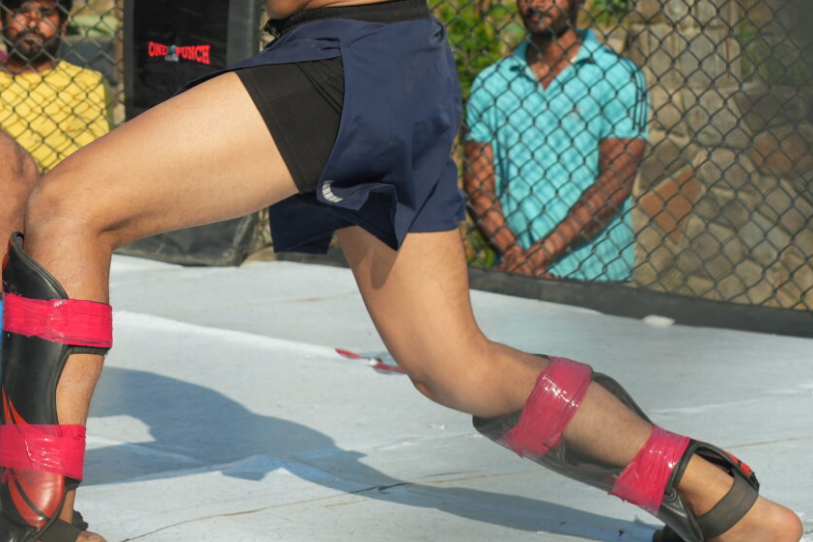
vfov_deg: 8.9
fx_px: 3434
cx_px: -83
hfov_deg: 13.2
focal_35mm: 152
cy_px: -74
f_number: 4.5
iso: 125
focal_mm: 50
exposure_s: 1/400
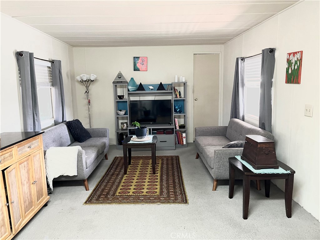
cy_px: 120
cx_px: 160
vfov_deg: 53.1
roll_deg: +1.8
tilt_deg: -7.4
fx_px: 240
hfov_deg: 67.3
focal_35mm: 26
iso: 320
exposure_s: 1/60
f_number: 1.6
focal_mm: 5.1
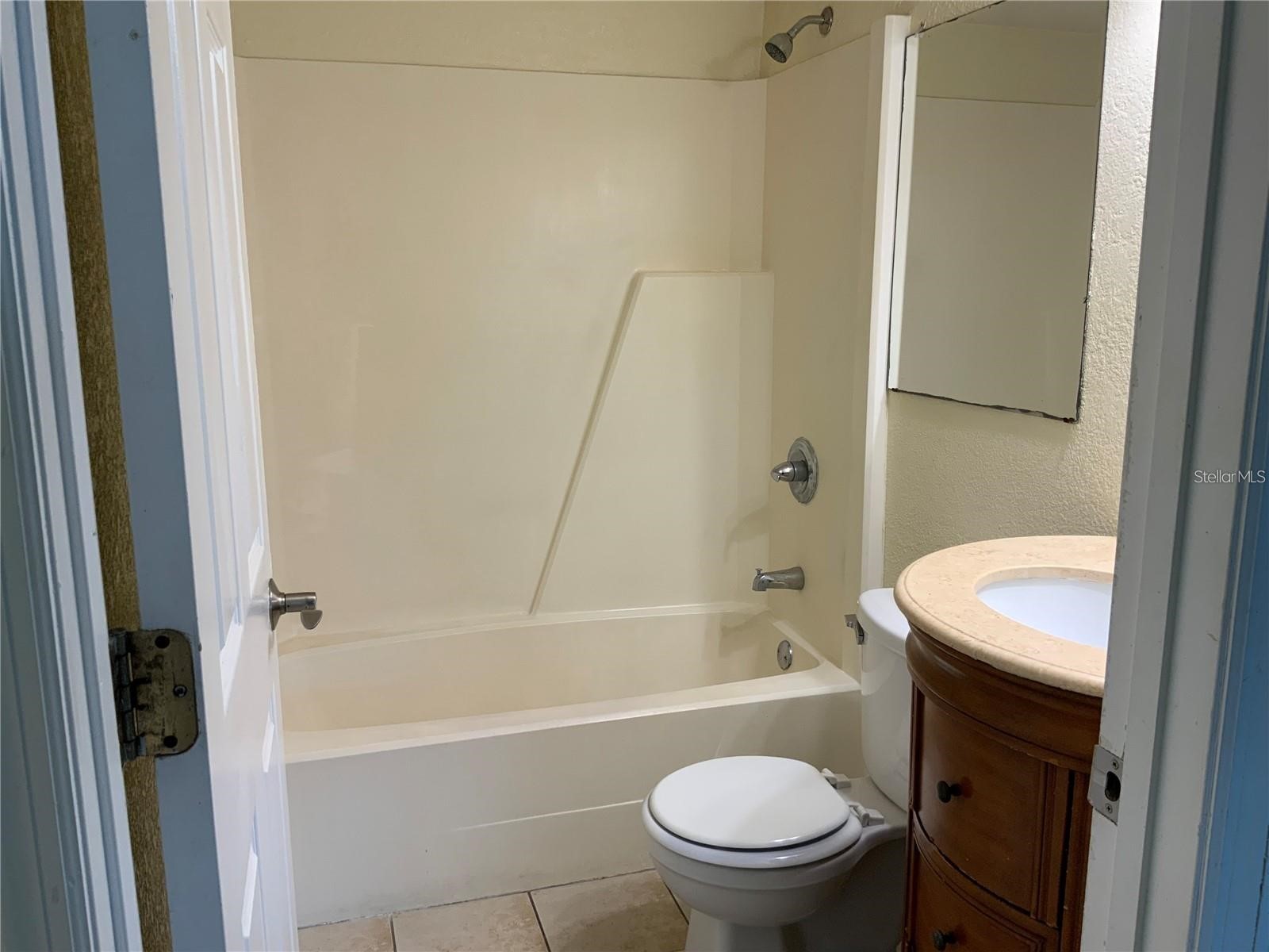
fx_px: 1063
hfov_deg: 61.7
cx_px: 634
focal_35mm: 29
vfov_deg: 48.2
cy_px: 476
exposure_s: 1/60
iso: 40
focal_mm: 3
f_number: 1.8
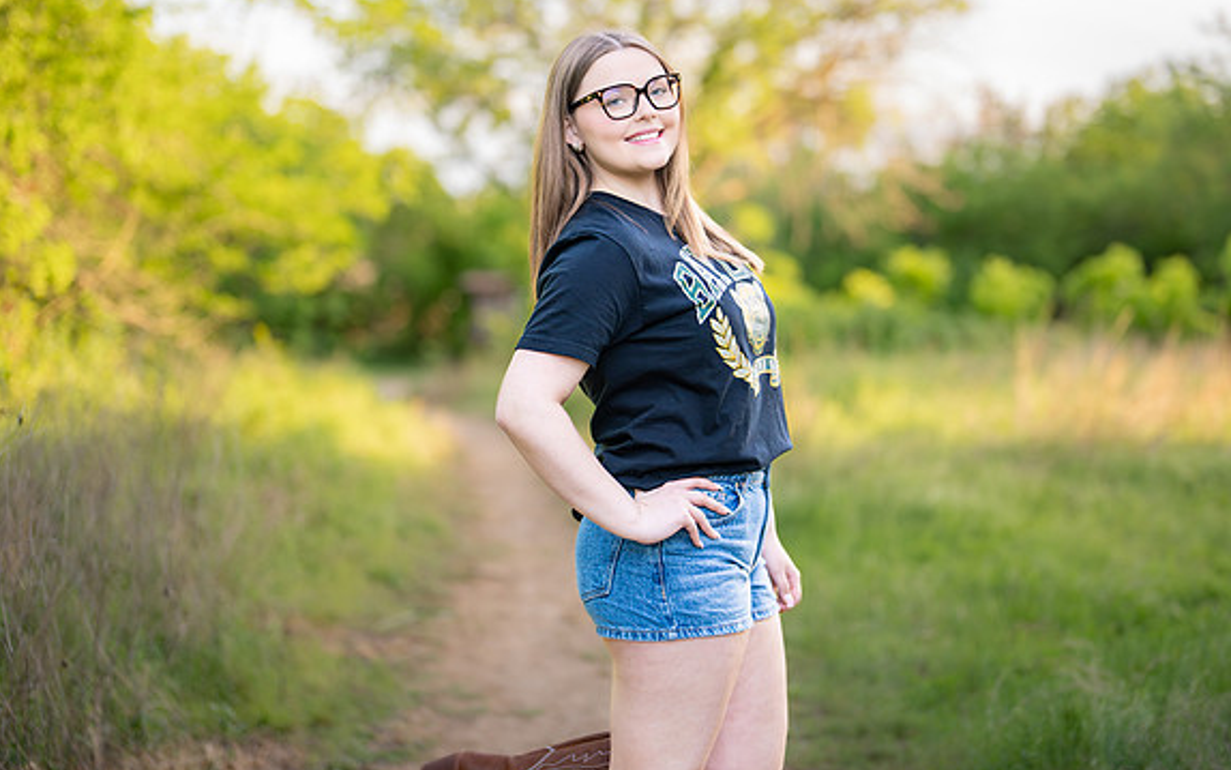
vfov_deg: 20.3
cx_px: 638
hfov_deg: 32.0
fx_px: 2148
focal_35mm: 64
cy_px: 304
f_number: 1.2
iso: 320
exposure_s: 1/1250
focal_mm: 50
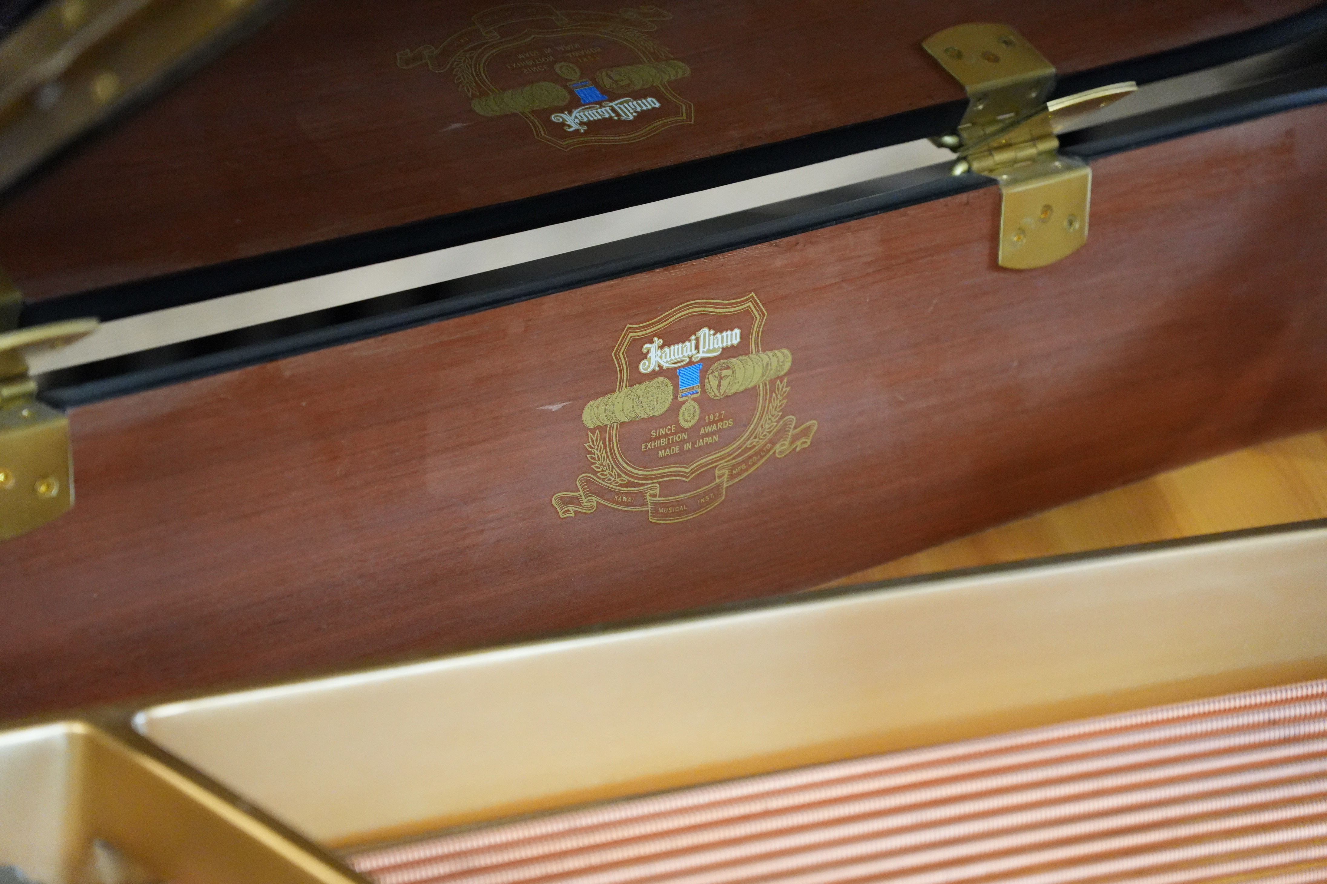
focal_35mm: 105
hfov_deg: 19.5
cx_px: 664
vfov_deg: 13.0
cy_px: 442
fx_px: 3869
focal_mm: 70
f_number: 2.8
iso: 5000
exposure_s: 1/160
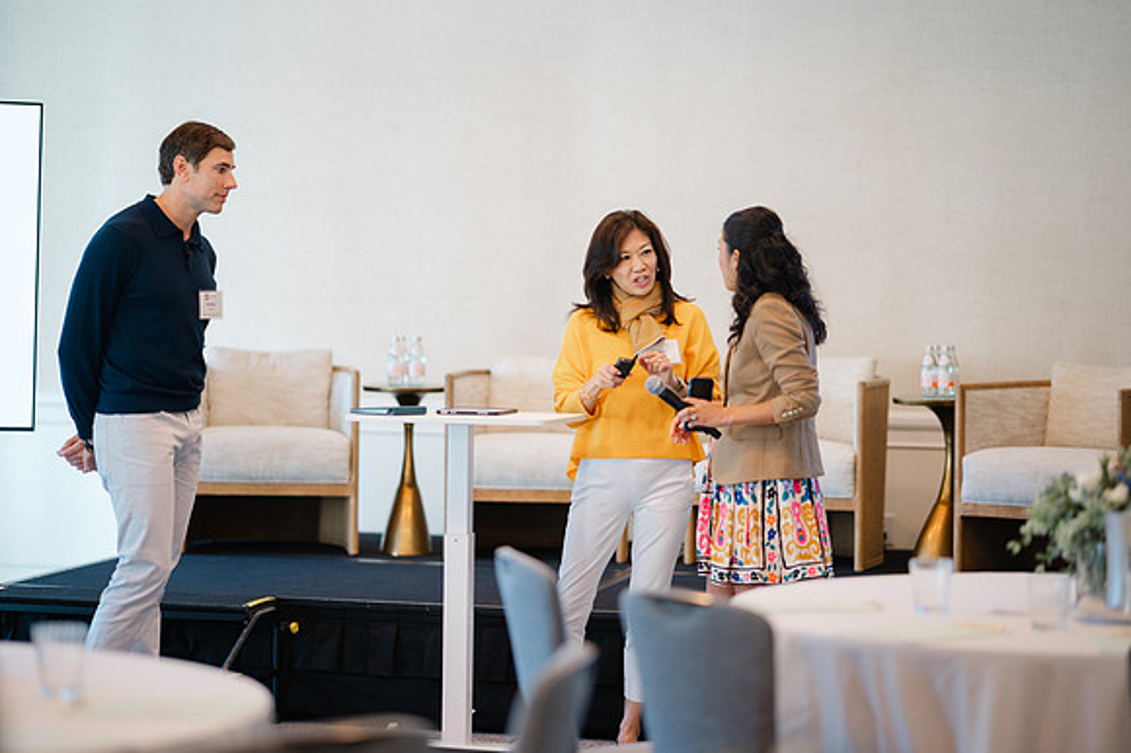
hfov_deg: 19.5
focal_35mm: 105
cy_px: 376
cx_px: 566
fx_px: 3297
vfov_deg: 13.0
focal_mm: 105
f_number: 1.4
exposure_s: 1/125
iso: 250
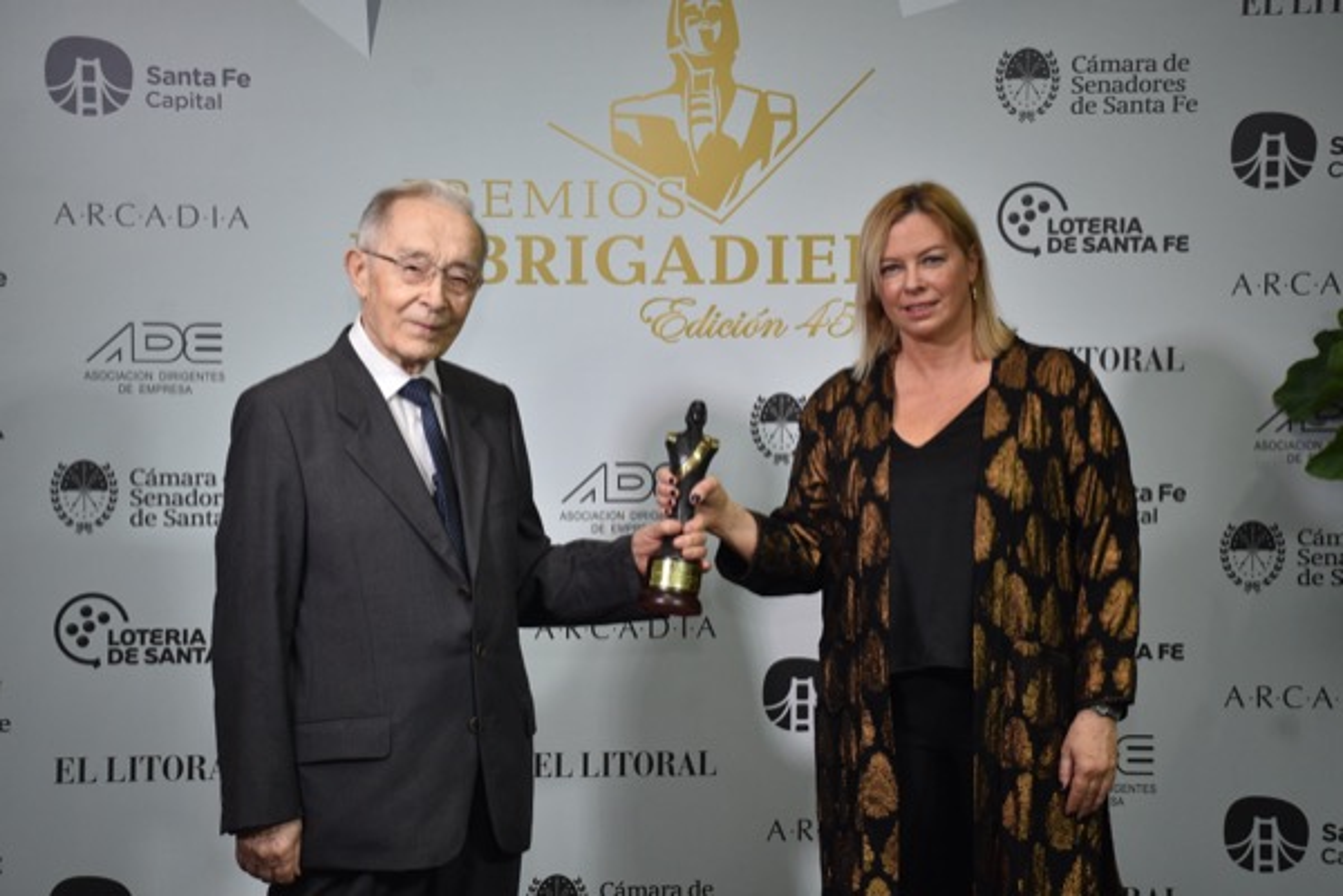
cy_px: 448
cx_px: 672
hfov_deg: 27.0
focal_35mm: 75
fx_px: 2798
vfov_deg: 18.2
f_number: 7.1
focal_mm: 50
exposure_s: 1/100
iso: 640
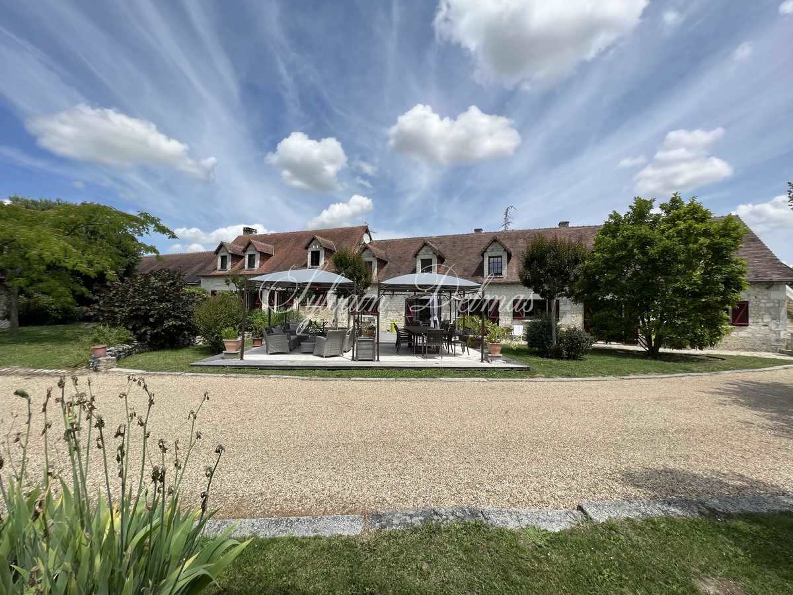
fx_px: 298
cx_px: 396
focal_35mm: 13
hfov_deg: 106.2
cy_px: 298
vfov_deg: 89.9
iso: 32
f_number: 1.8
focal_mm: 1.57
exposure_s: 1/1783
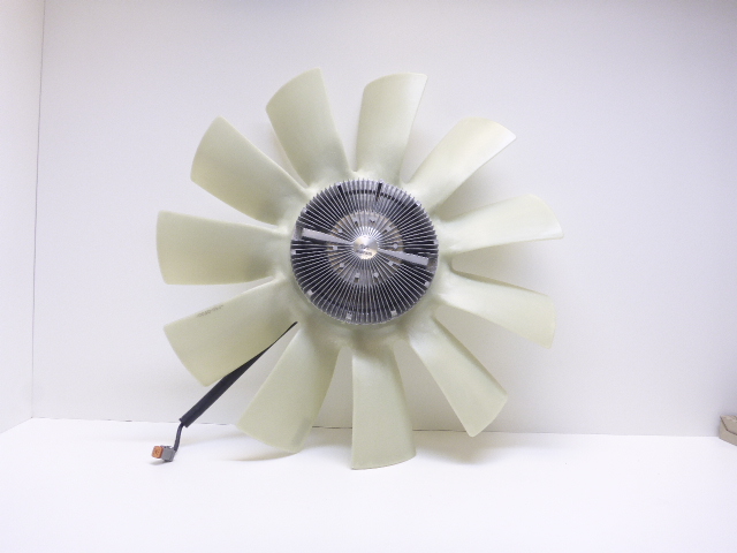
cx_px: 368
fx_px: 596
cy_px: 276
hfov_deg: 63.4
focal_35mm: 28
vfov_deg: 49.7
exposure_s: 1/60
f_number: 3.3
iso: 160
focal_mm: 4.9
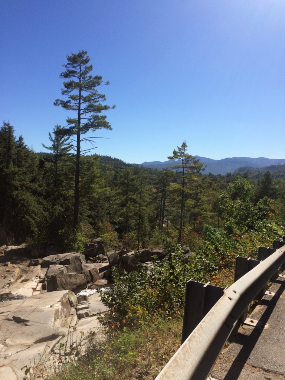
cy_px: 190
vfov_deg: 61.7
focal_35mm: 29
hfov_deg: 48.2
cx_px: 142
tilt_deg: -4.4
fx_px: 318
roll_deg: +2.3
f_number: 2.2
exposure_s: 1/2740
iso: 32
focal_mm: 4.15
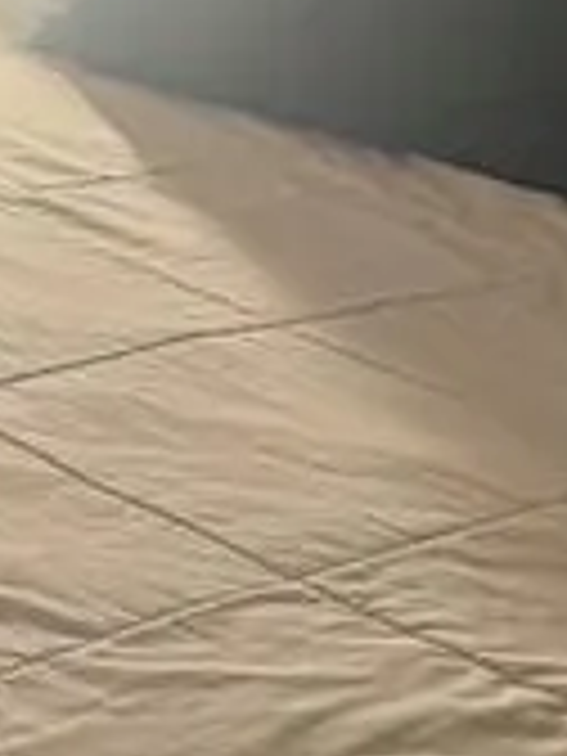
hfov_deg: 8.6
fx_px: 3735
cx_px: -86
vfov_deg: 11.2
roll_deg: -4.6
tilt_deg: -8.5
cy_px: -288
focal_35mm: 171
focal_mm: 6.76
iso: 400
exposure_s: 1/60
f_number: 1.78
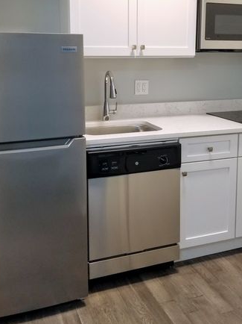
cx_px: 130
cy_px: 104
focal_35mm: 40
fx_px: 373
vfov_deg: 46.0
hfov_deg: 35.9
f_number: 1.7
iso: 160
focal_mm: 4.25
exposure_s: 1/30
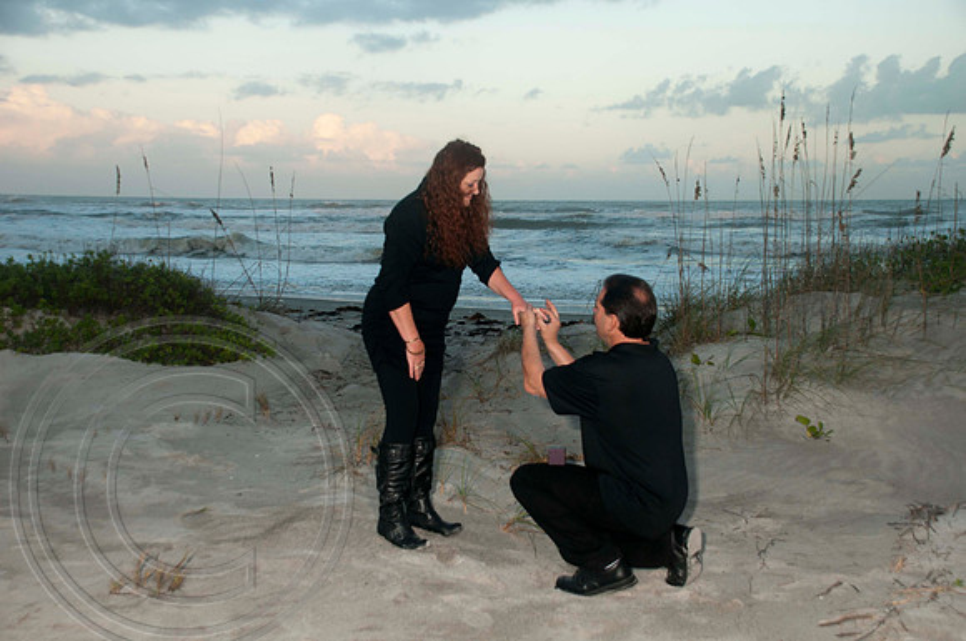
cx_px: 483
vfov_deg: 28.9
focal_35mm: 46
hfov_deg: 42.4
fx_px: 1246
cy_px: 320
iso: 100
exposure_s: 1/80
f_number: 5.6
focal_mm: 31
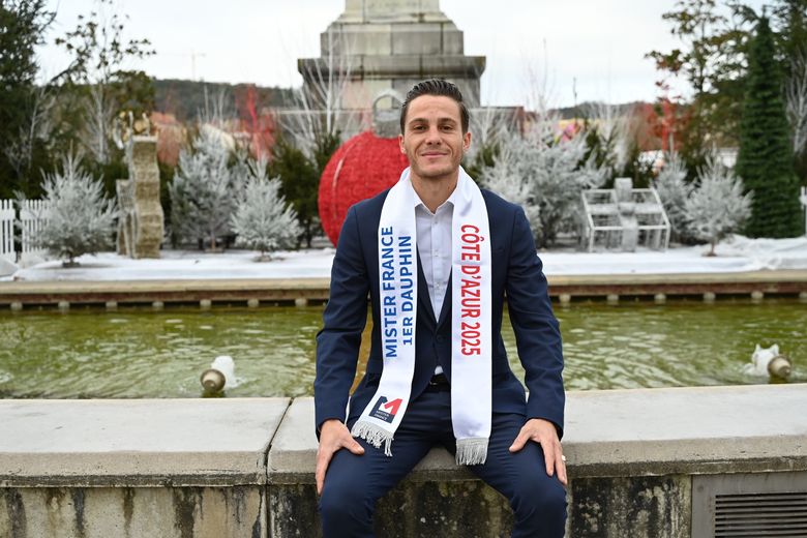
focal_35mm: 42
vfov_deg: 31.9
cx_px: 404
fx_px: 941
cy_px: 269
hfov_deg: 46.4
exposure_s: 1/250
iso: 320
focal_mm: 42
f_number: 4
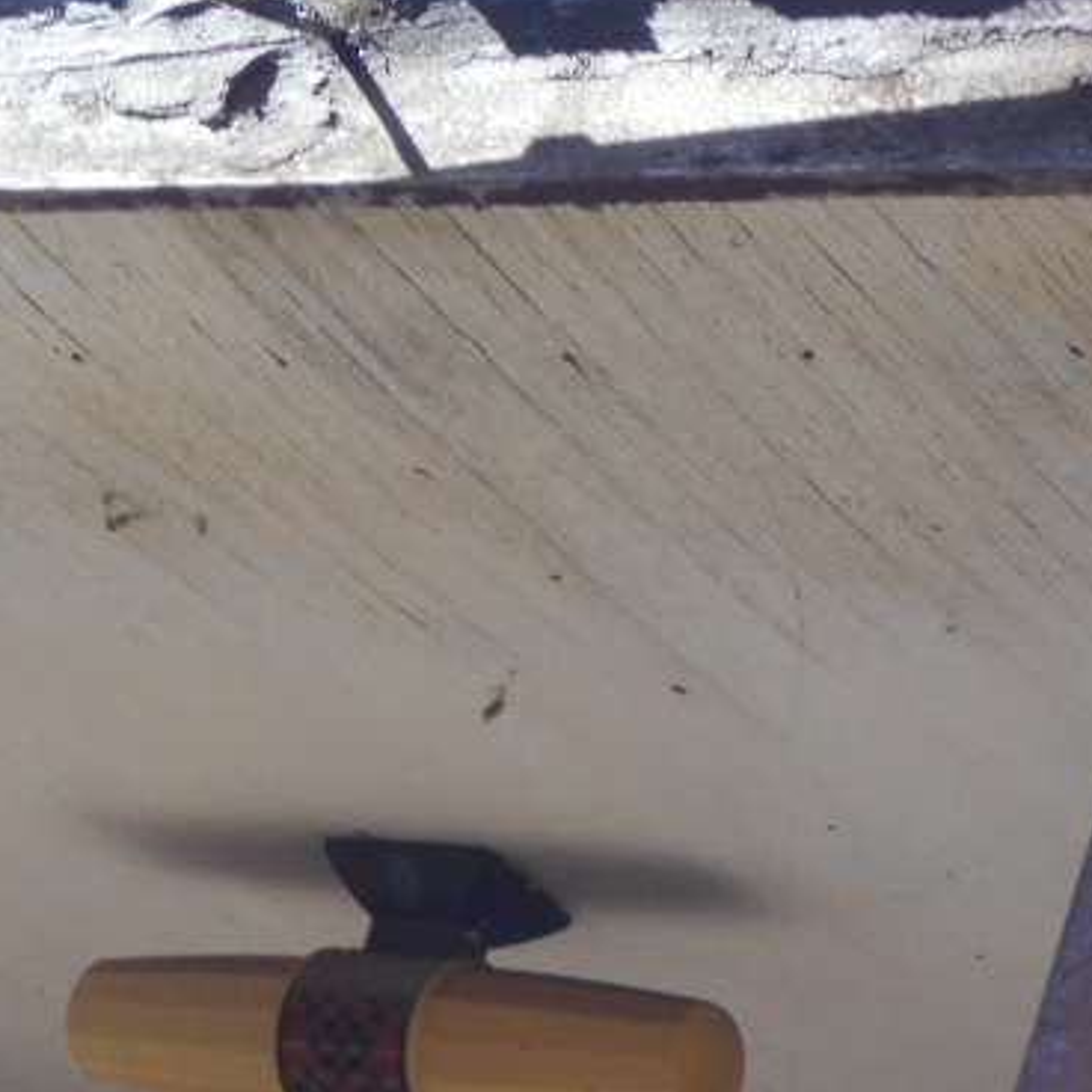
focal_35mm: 200
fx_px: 7138
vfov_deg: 8.7
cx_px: 211
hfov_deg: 8.7
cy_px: 623
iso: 180
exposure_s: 1/125
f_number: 6.5
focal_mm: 23
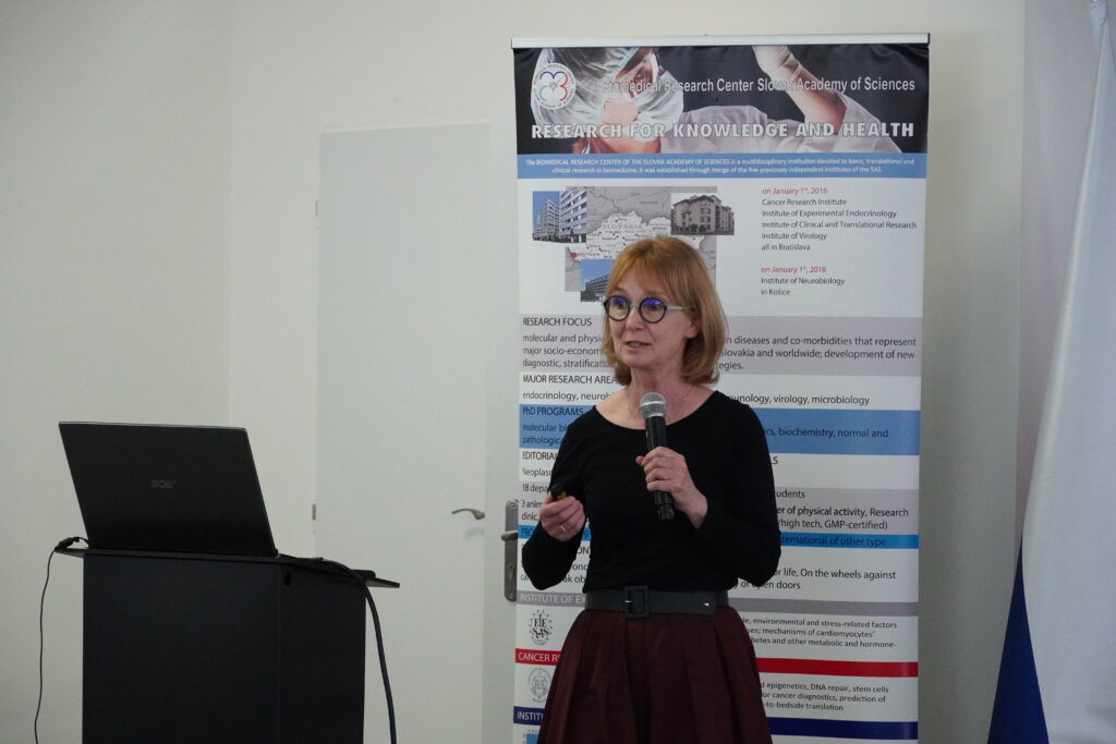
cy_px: 372
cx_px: 558
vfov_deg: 12.5
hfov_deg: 18.7
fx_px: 3395
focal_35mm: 110
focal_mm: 73
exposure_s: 1/125
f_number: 5.6
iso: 6400
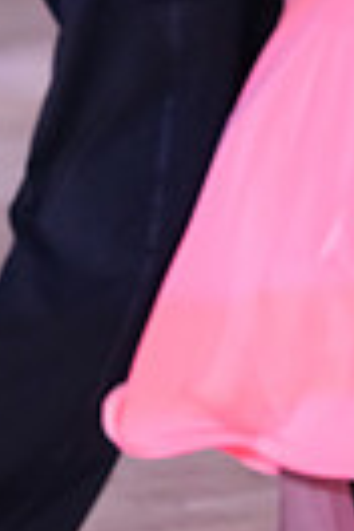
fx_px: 6475
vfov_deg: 4.7
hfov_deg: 3.1
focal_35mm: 439
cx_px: 360
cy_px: -193
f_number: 5
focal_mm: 100
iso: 3200
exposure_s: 1/250
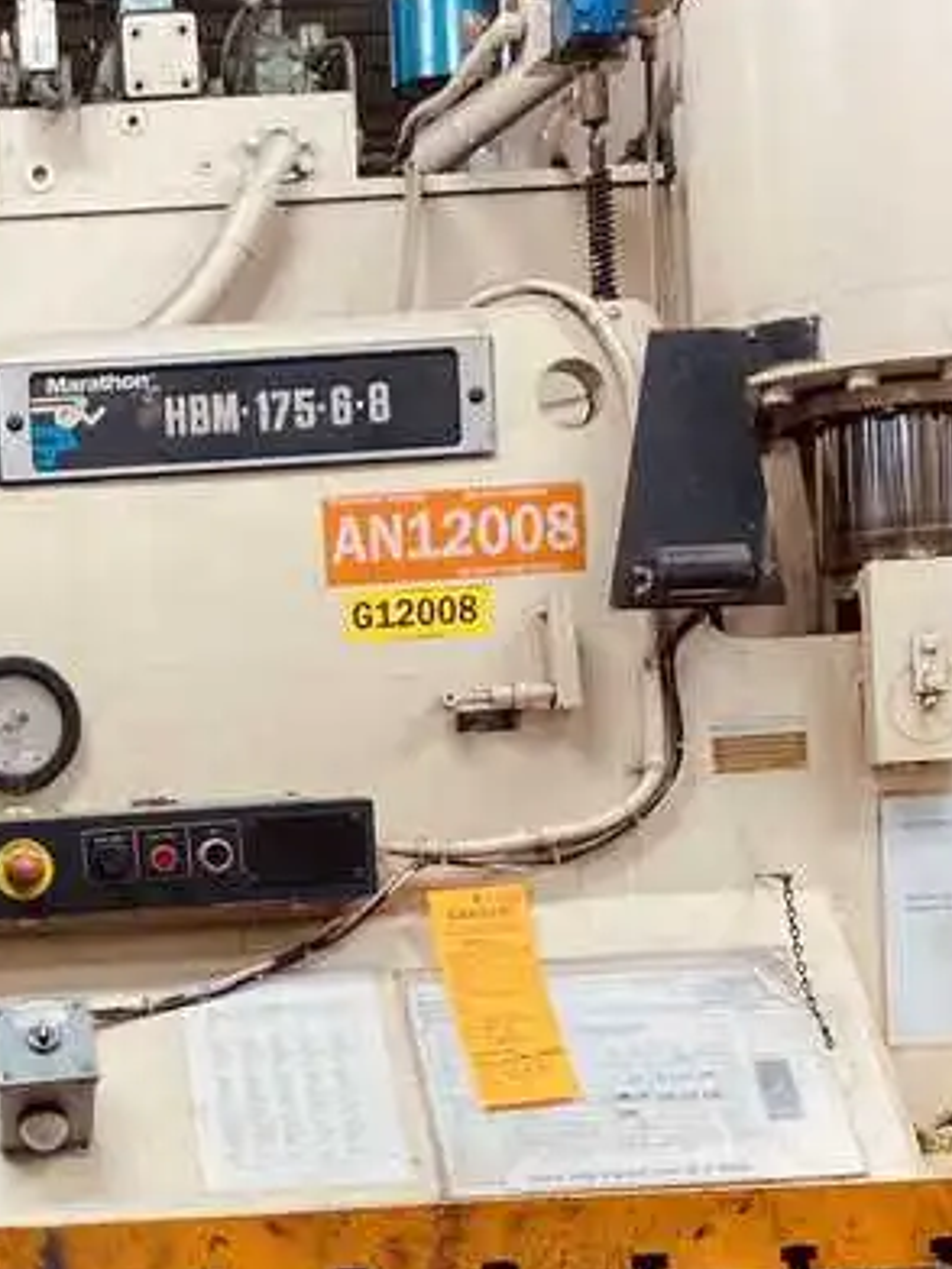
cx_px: -23
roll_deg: +4.0
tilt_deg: -3.7
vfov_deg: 28.1
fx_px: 2493
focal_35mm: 68
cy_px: 968
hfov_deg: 20.8
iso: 100
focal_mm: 4.25
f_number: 1.8
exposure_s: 1/120
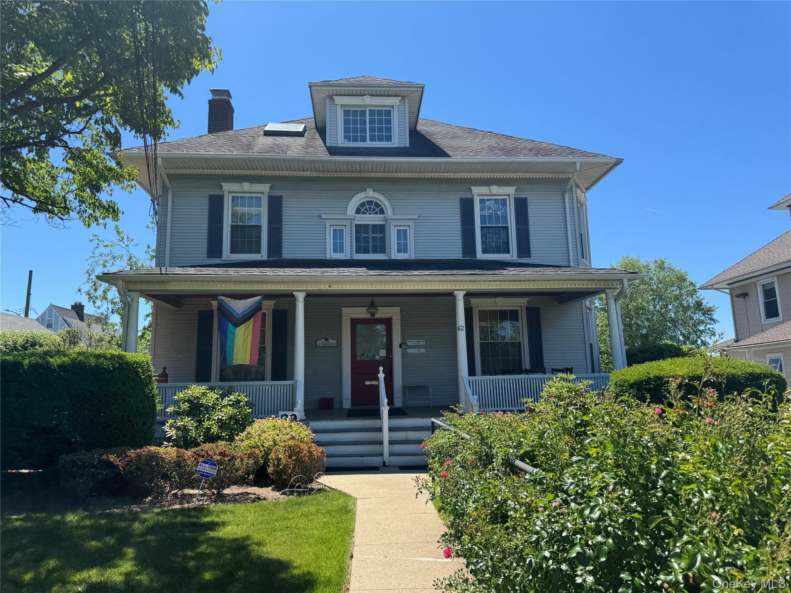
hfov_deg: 71.6
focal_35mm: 24
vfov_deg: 56.8
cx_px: 396
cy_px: 296
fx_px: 548
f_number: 1.78
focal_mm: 6.76
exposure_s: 1/2959
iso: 80
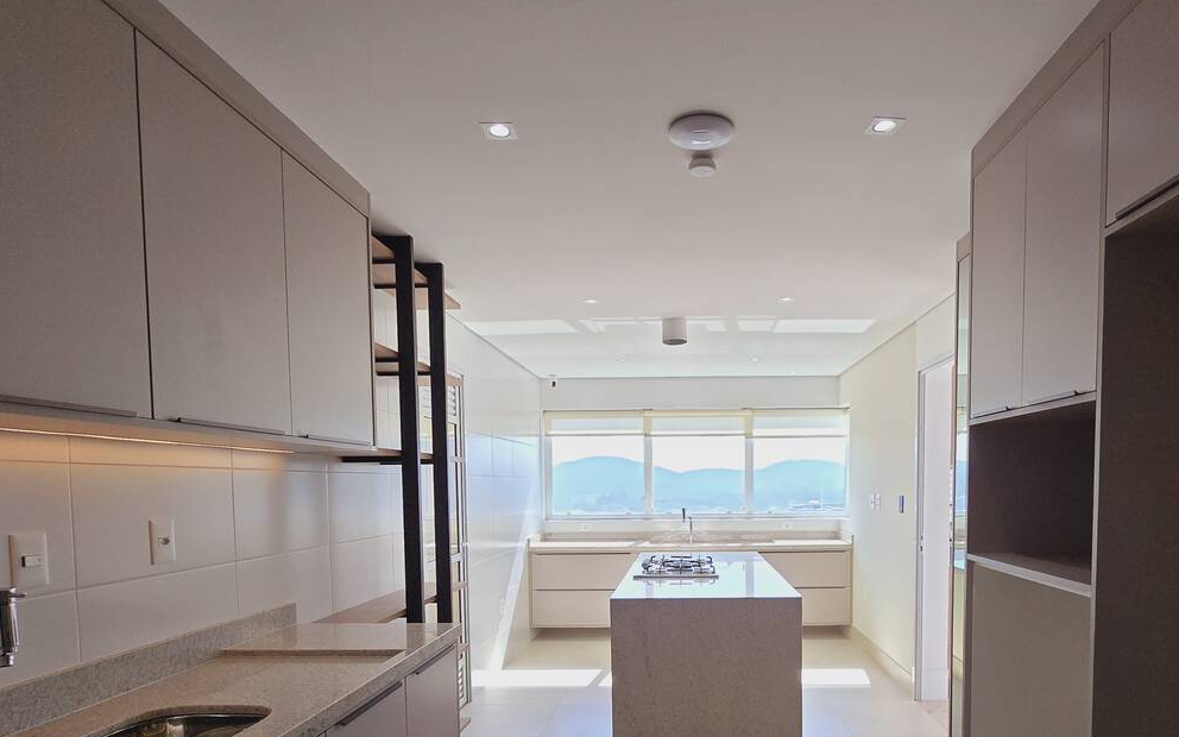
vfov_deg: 57.6
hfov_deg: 84.3
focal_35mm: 20
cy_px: 519
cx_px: 691
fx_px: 643
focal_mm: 2.2
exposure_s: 1/719
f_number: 2.2
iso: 125
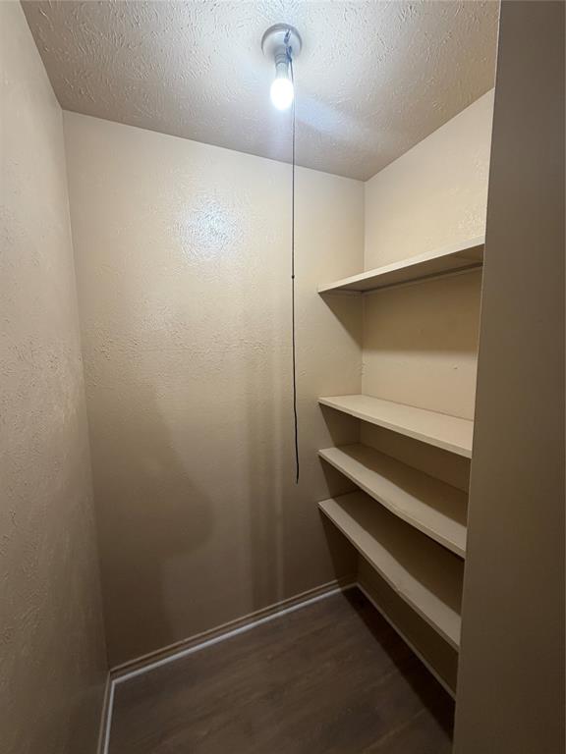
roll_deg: +1.3
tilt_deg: -6.5
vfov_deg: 102.1
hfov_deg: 85.7
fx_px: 305
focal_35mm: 14
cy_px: 377
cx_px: 283
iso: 250
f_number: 2.2
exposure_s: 1/120
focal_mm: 2.22
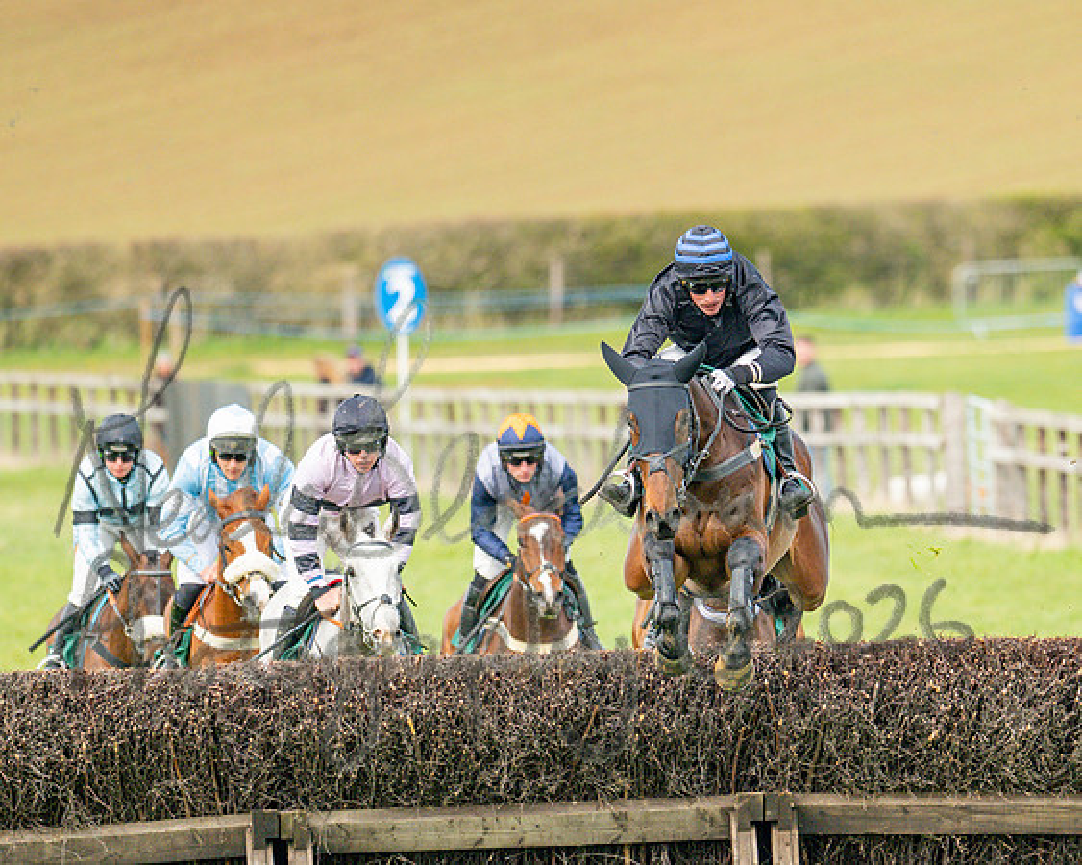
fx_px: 26586
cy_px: 334
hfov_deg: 2.3
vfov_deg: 1.9
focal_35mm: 831
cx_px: 798
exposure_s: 1/1250
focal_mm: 400
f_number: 4.5
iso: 400
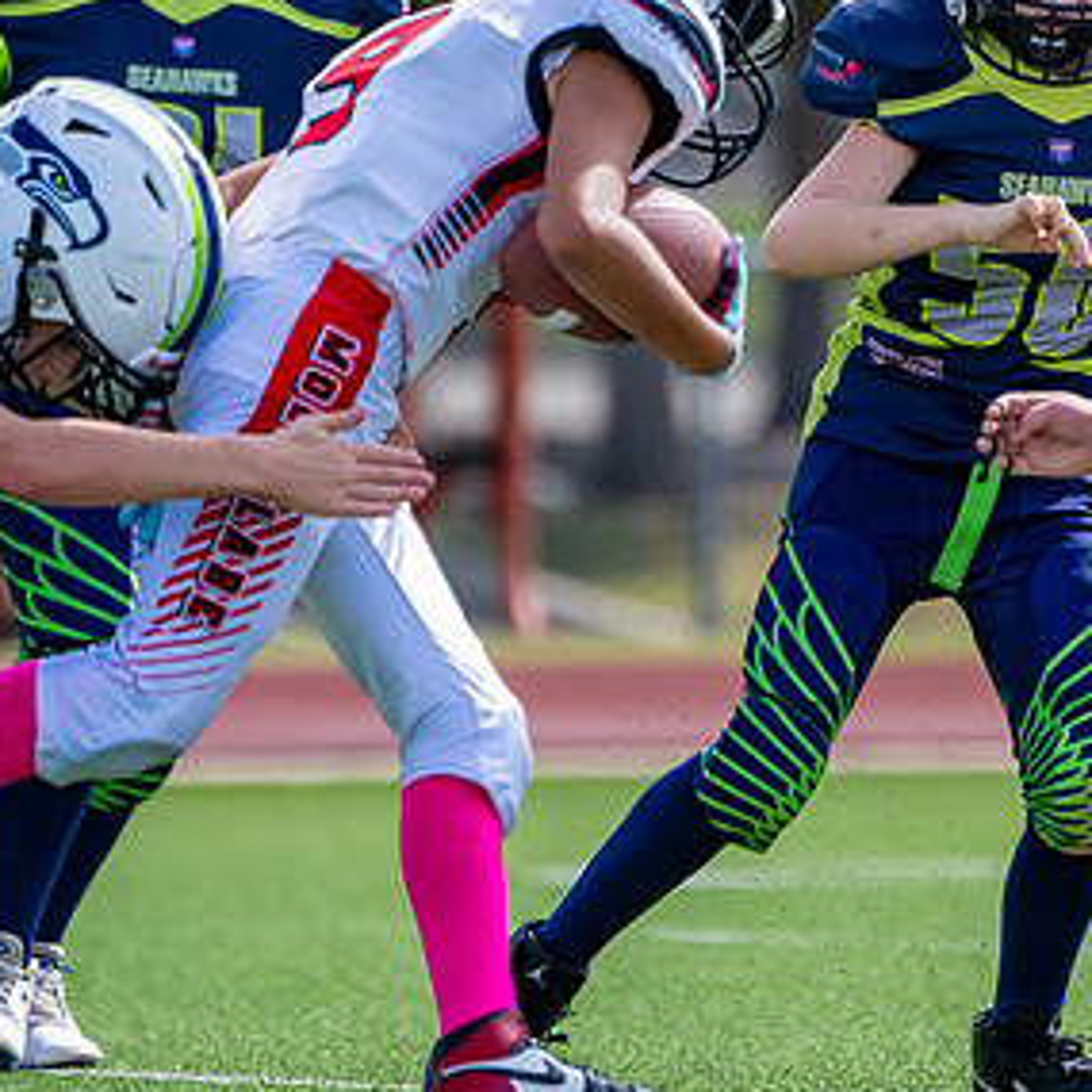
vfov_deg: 2.2
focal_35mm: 799
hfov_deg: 2.2
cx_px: 923
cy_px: 318
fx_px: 28517
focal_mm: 397
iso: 640
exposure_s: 1/2500
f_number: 5.6
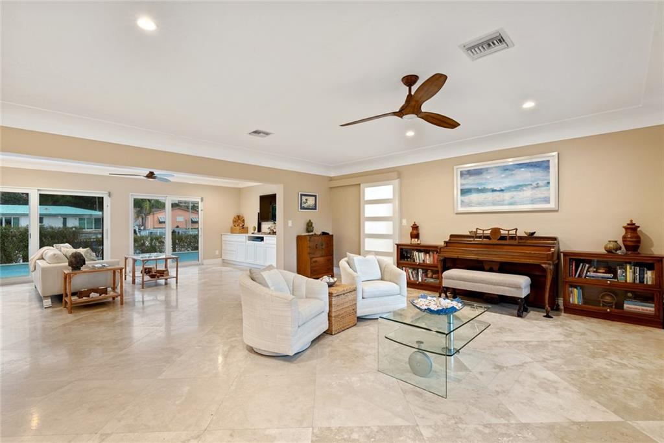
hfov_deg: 96.7
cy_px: 222
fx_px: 295
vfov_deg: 73.8
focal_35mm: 16
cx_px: 332
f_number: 8
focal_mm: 16
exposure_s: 1/2.5
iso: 250
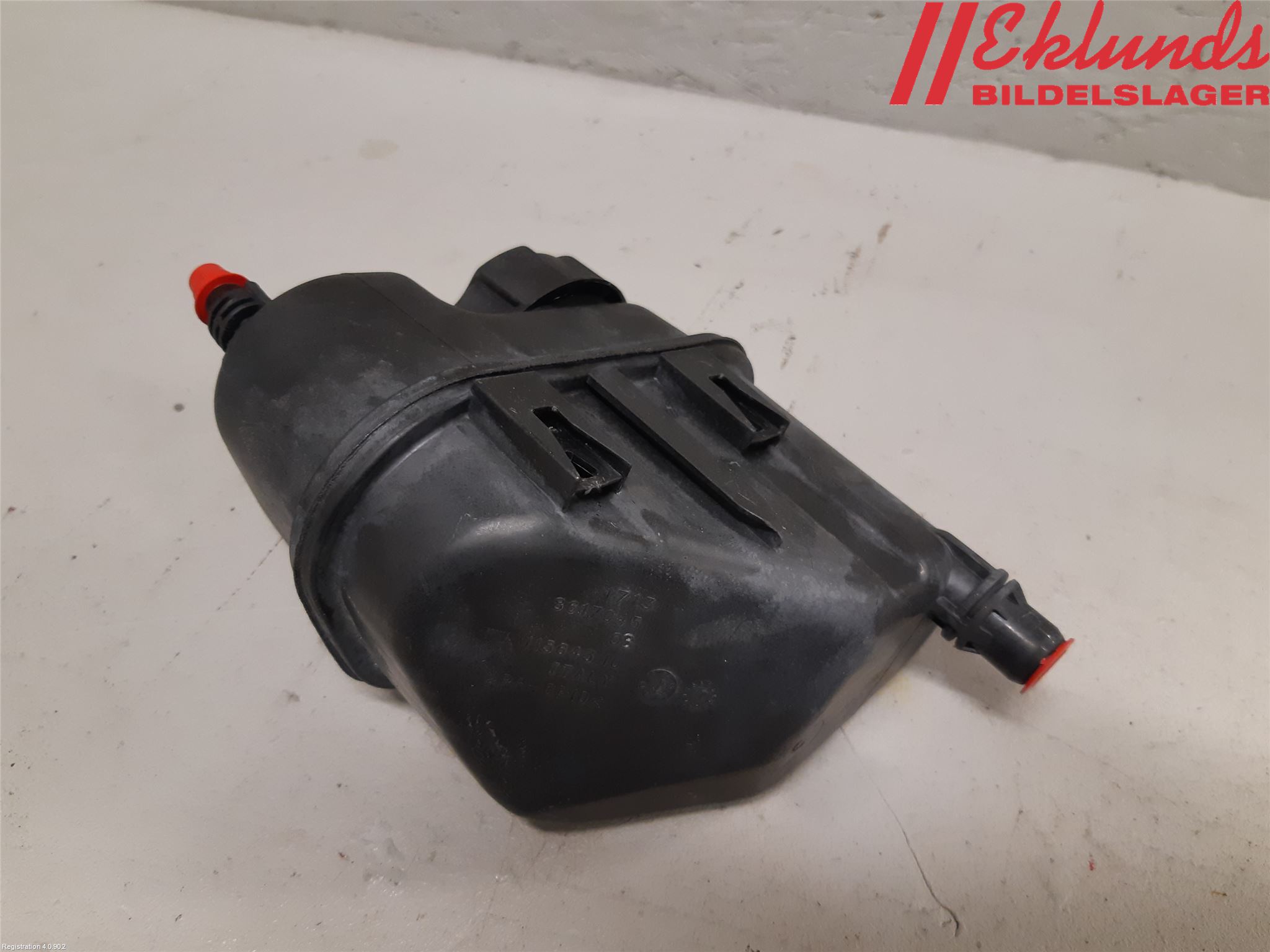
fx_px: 954
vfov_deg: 53.1
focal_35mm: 26
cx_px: 635
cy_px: 476
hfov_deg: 67.3
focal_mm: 3.93
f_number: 1.7
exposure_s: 1/50
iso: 160
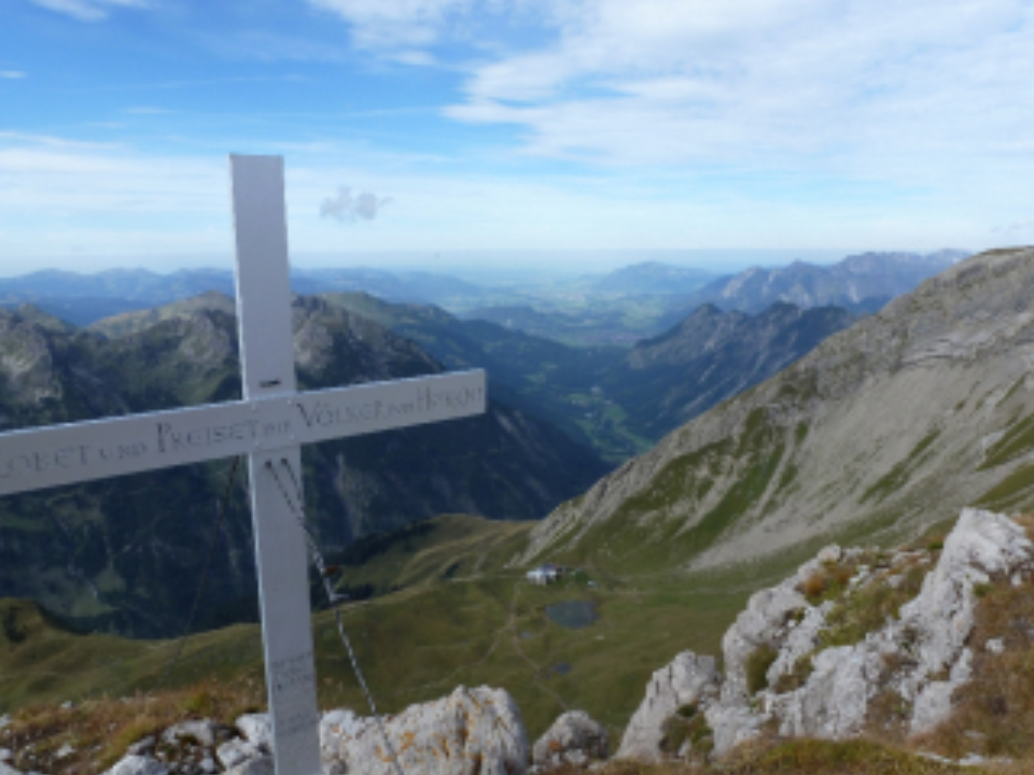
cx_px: 507
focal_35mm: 27
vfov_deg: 51.3
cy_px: 423
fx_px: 807
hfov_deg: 65.3
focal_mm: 4.3
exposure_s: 1/400
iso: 100
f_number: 4.5
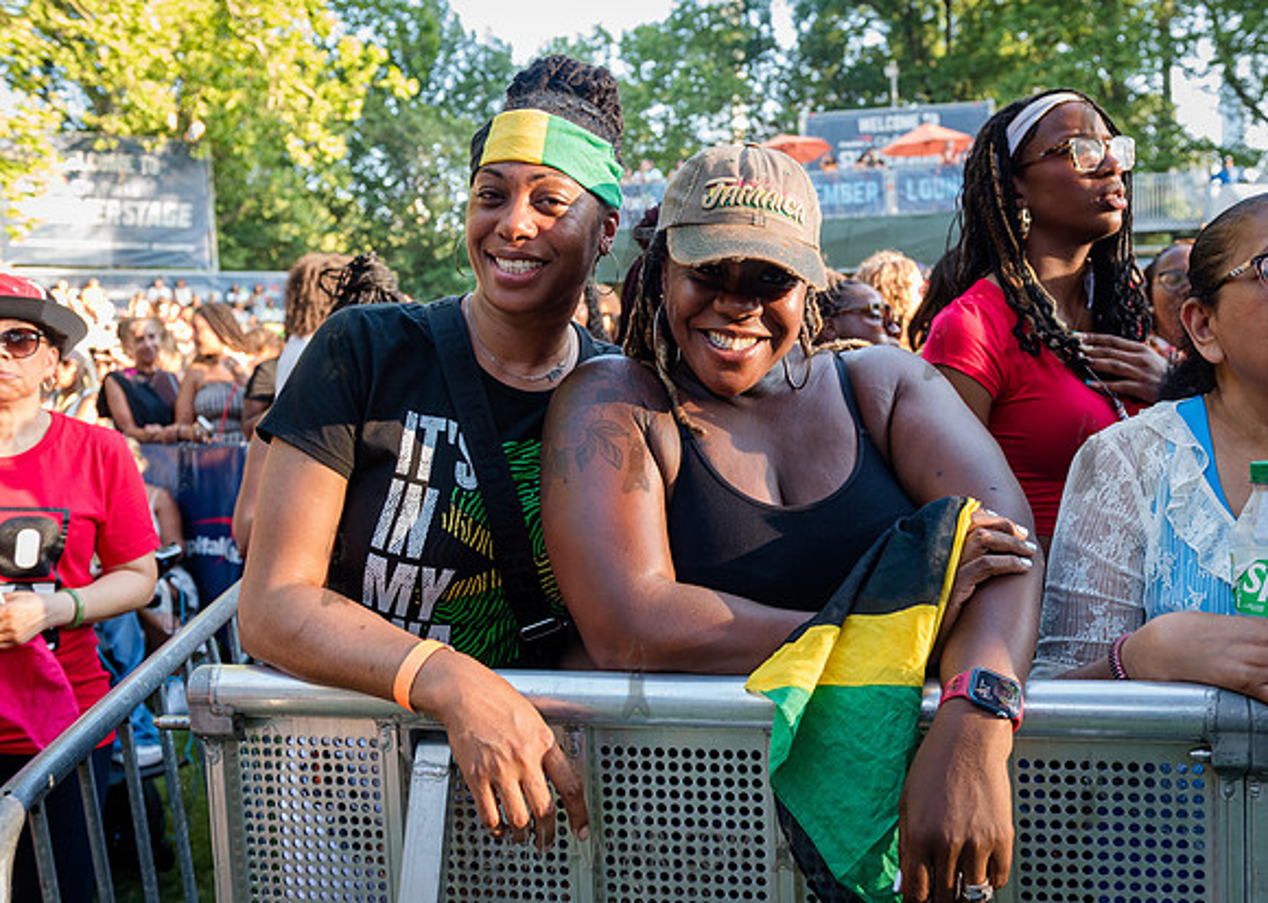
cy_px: 411
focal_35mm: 33
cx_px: 694
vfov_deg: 41.6
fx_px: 1187
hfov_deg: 56.1
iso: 400
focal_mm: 29
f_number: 3.5
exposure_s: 1/100
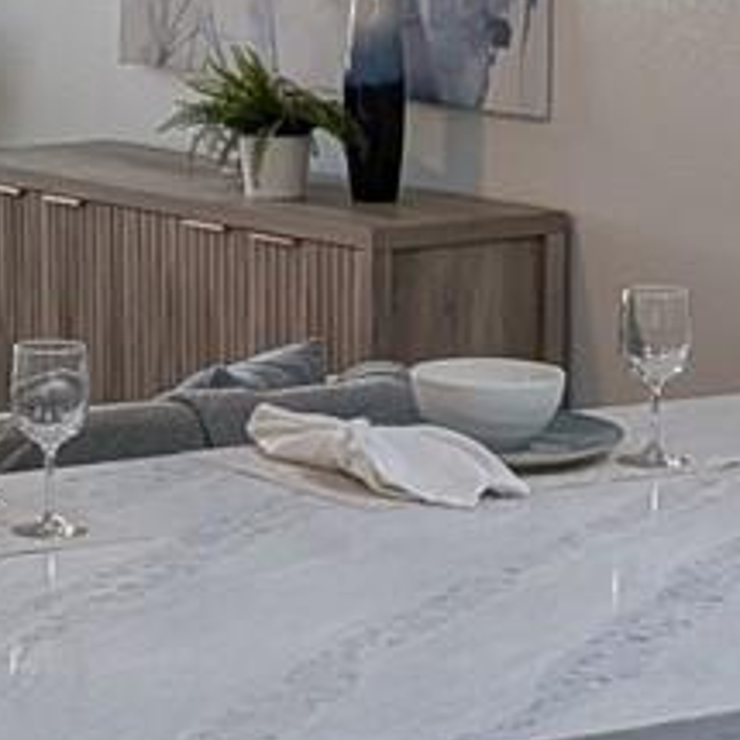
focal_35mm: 164
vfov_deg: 10.7
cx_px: -22
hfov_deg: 10.6
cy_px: 372
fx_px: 3966
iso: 64
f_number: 1.89
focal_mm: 5.43
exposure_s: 1/159
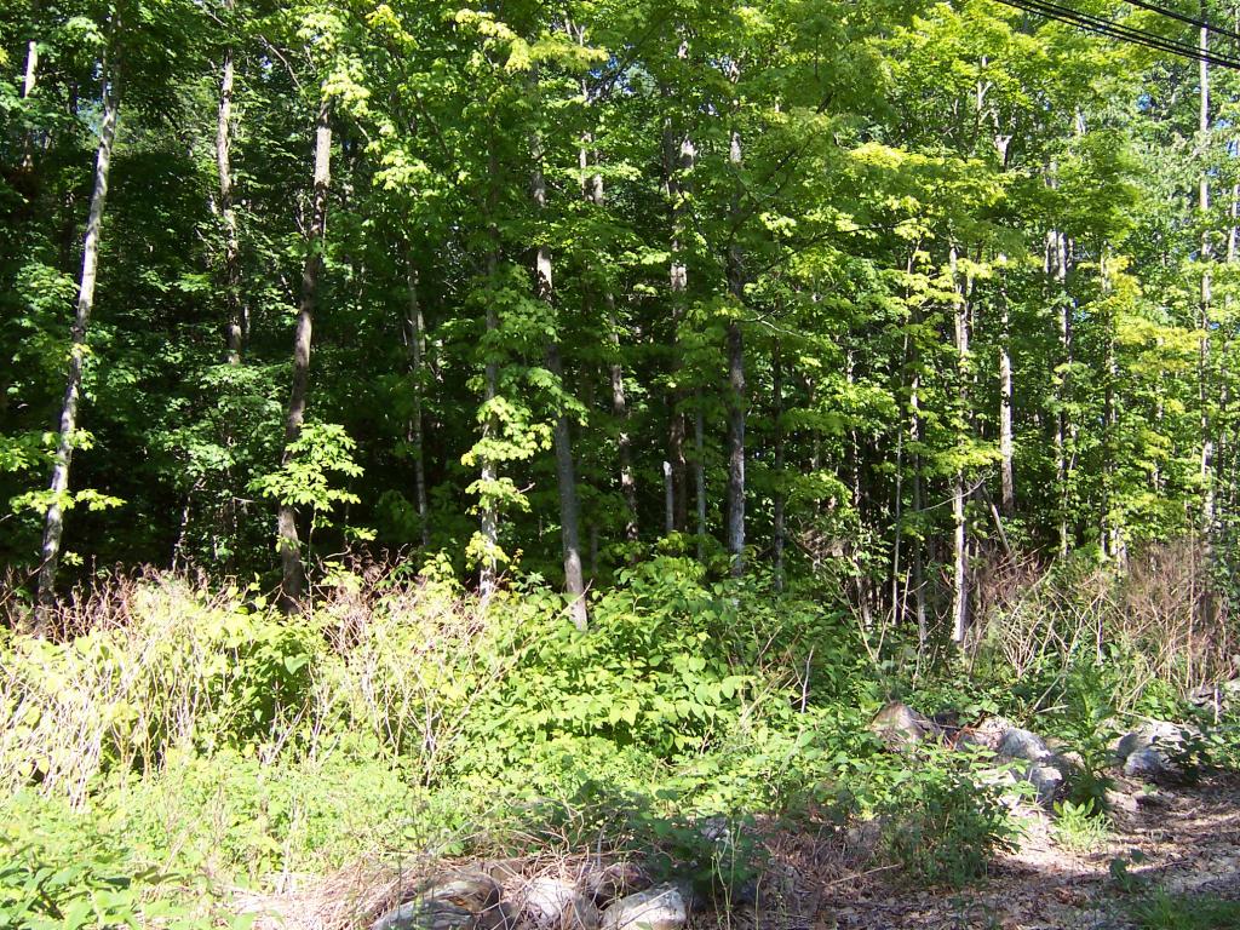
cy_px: 465
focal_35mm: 36
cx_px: 620
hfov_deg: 51.4
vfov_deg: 39.7
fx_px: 1290
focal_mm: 5.6
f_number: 3.4
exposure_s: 1/250
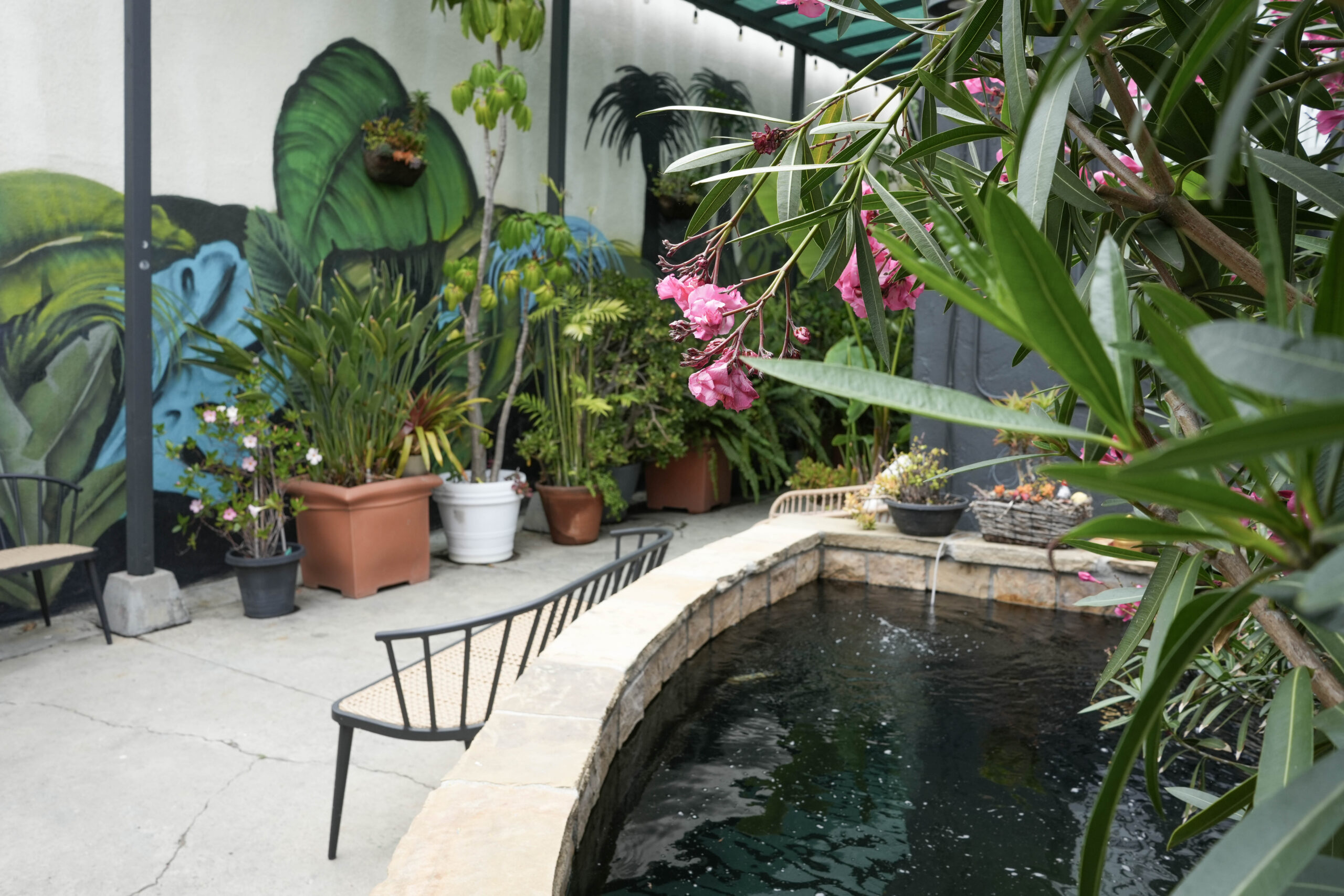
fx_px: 1045
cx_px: 672
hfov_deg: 65.5
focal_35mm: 28
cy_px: 448
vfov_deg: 46.4
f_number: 8
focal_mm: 28
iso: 400
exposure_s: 1/250
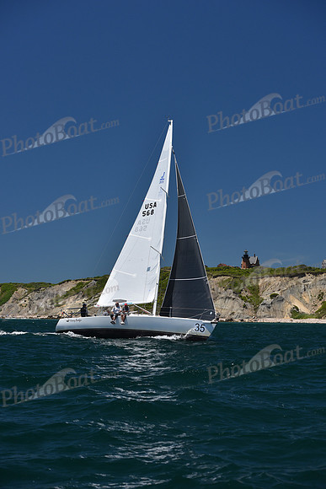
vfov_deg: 28.8
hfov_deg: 19.5
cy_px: 244
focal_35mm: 70
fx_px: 950
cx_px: 163
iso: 250
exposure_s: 1/800
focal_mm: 70
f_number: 5.6
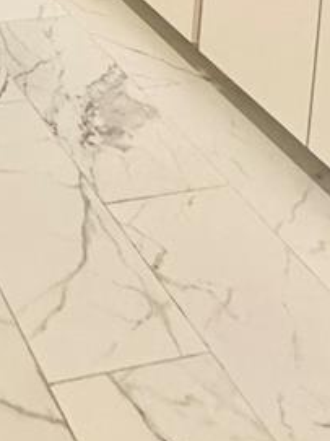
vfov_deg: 19.7
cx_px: -236
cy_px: -412
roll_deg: -1.0
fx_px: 789
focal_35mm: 62
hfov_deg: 19.0
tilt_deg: -2.4
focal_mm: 2.22
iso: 320
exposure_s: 1/120
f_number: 2.2
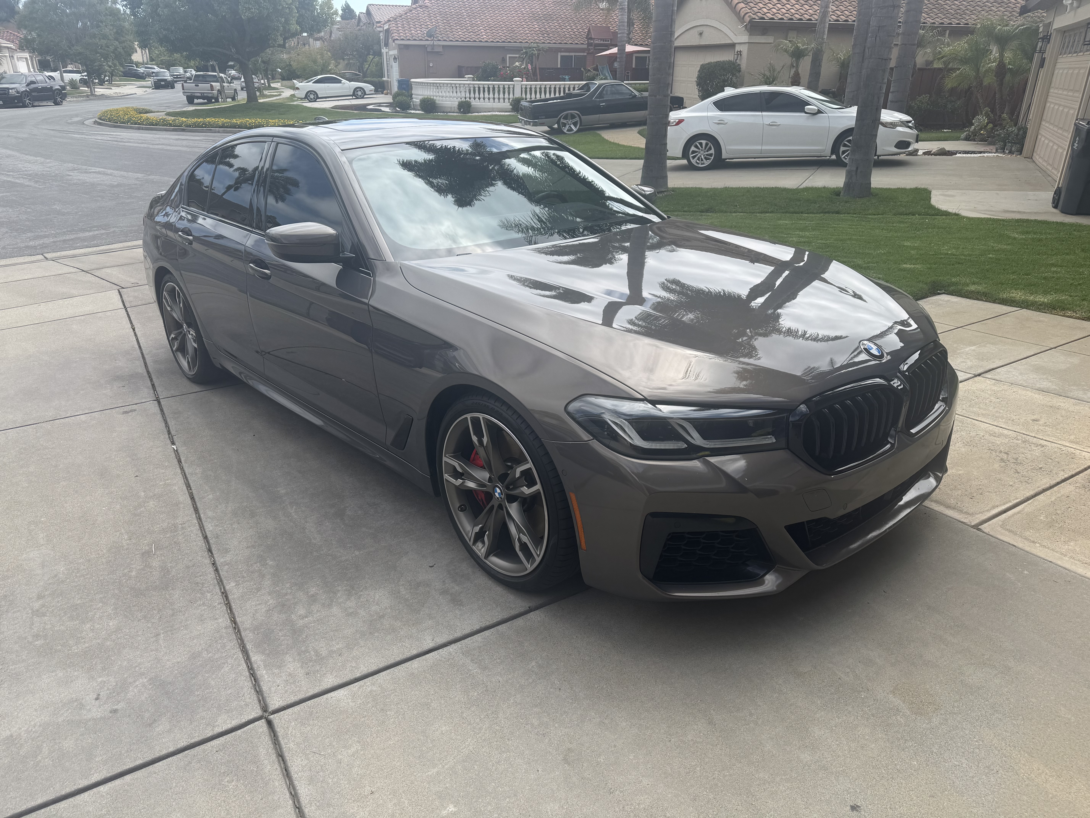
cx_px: 545
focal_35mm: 24
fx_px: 756
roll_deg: -0.9
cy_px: 409
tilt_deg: -23.9
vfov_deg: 56.8
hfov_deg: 71.6
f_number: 1.78
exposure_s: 1/2506
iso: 80
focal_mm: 6.76
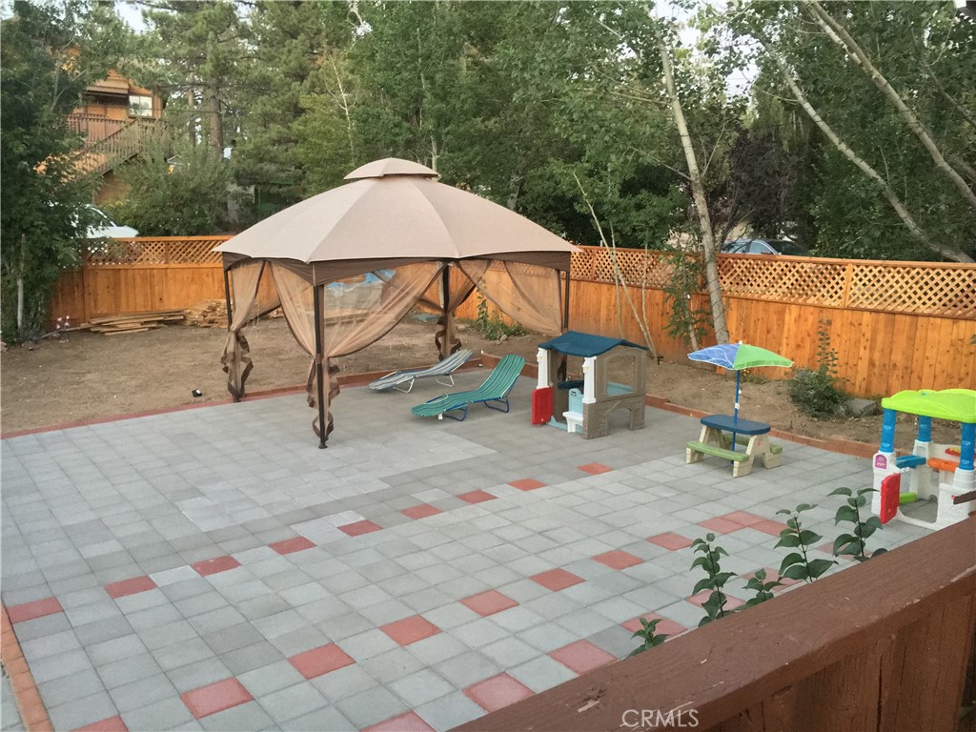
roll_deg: -1.8
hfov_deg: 61.7
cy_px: 366
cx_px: 488
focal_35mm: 29
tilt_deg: -9.9
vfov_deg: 48.2
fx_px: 818
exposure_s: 1/15
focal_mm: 4.15
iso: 400
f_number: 2.2
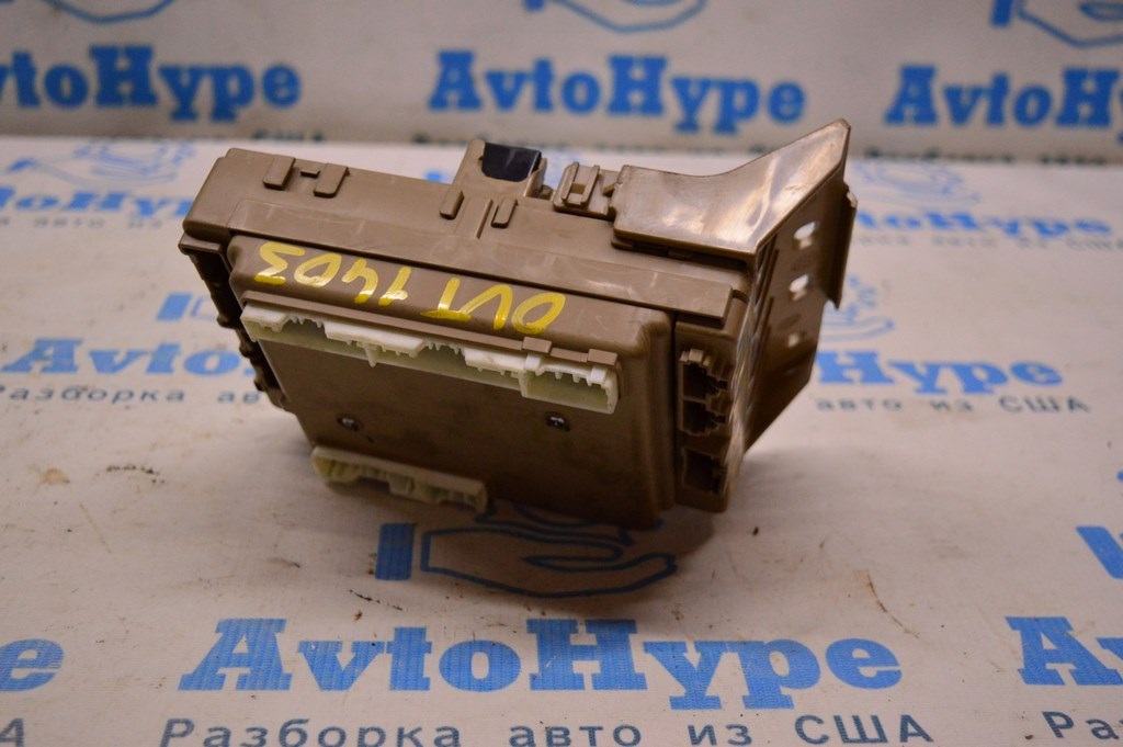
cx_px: 562
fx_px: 1356
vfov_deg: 30.8
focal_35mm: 44
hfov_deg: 45.0
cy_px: 374
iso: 1600
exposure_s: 1/400
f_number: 4.2
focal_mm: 29
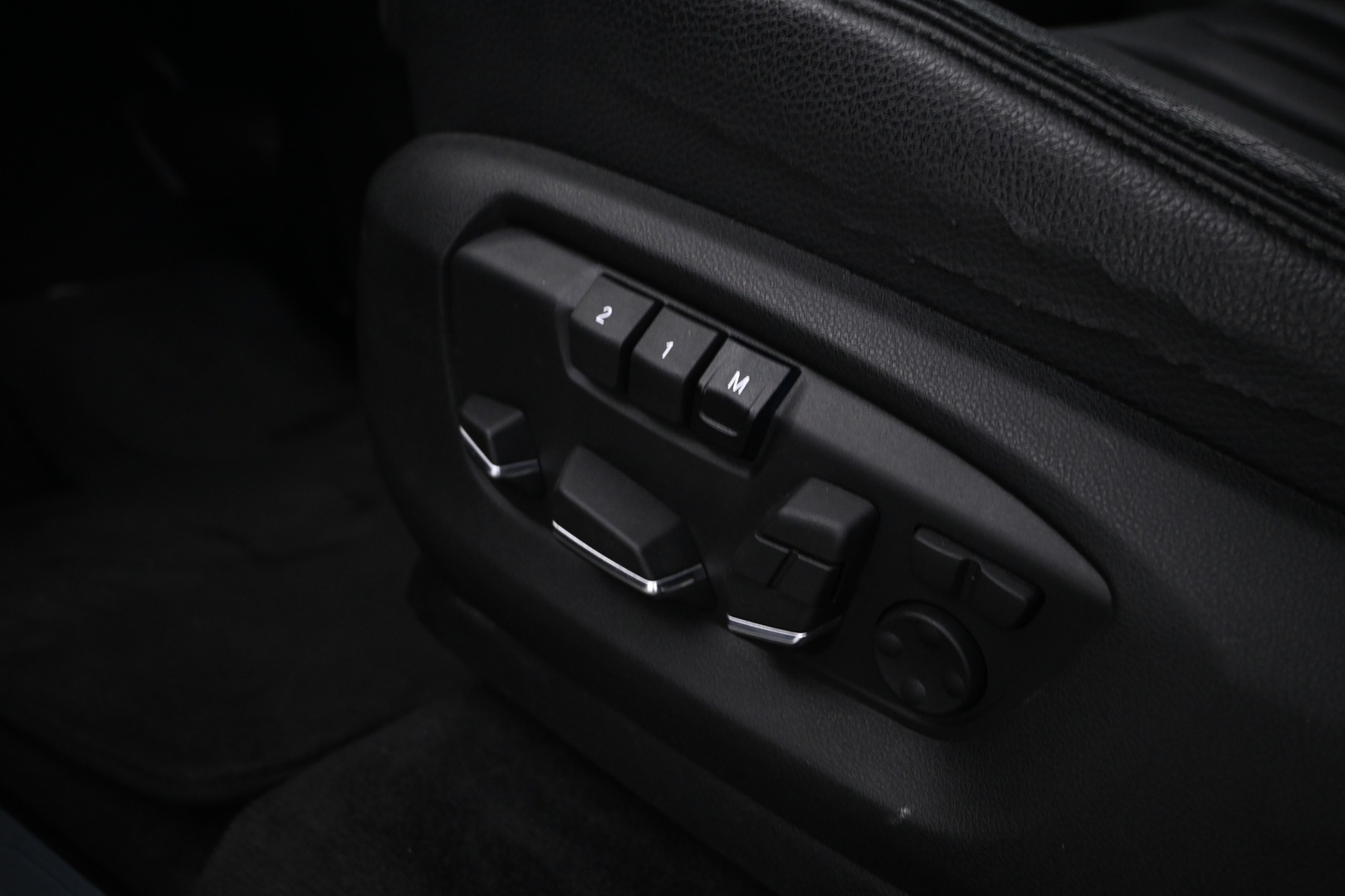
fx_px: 1373
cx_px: 672
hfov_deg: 52.2
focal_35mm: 37
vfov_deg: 36.2
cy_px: 448
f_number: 4.2
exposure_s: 1/10
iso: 1600
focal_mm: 24.5
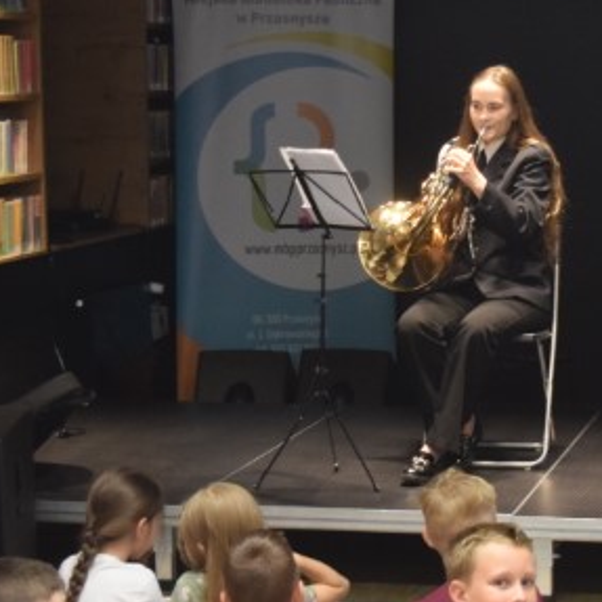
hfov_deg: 15.8
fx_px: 2145
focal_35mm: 109
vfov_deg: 16.0
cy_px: 381
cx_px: 522
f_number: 4
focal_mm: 24
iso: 1250
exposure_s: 1/60
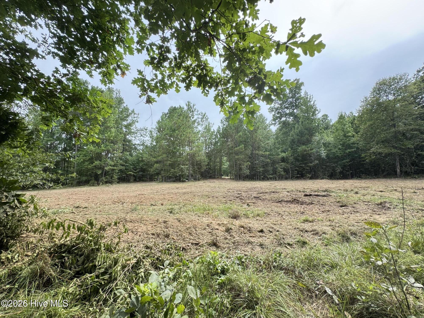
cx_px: 212
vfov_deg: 85.7
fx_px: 171
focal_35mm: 14
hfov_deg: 102.1
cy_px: 159
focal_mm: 2.22
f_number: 2.2
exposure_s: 1/329
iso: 40
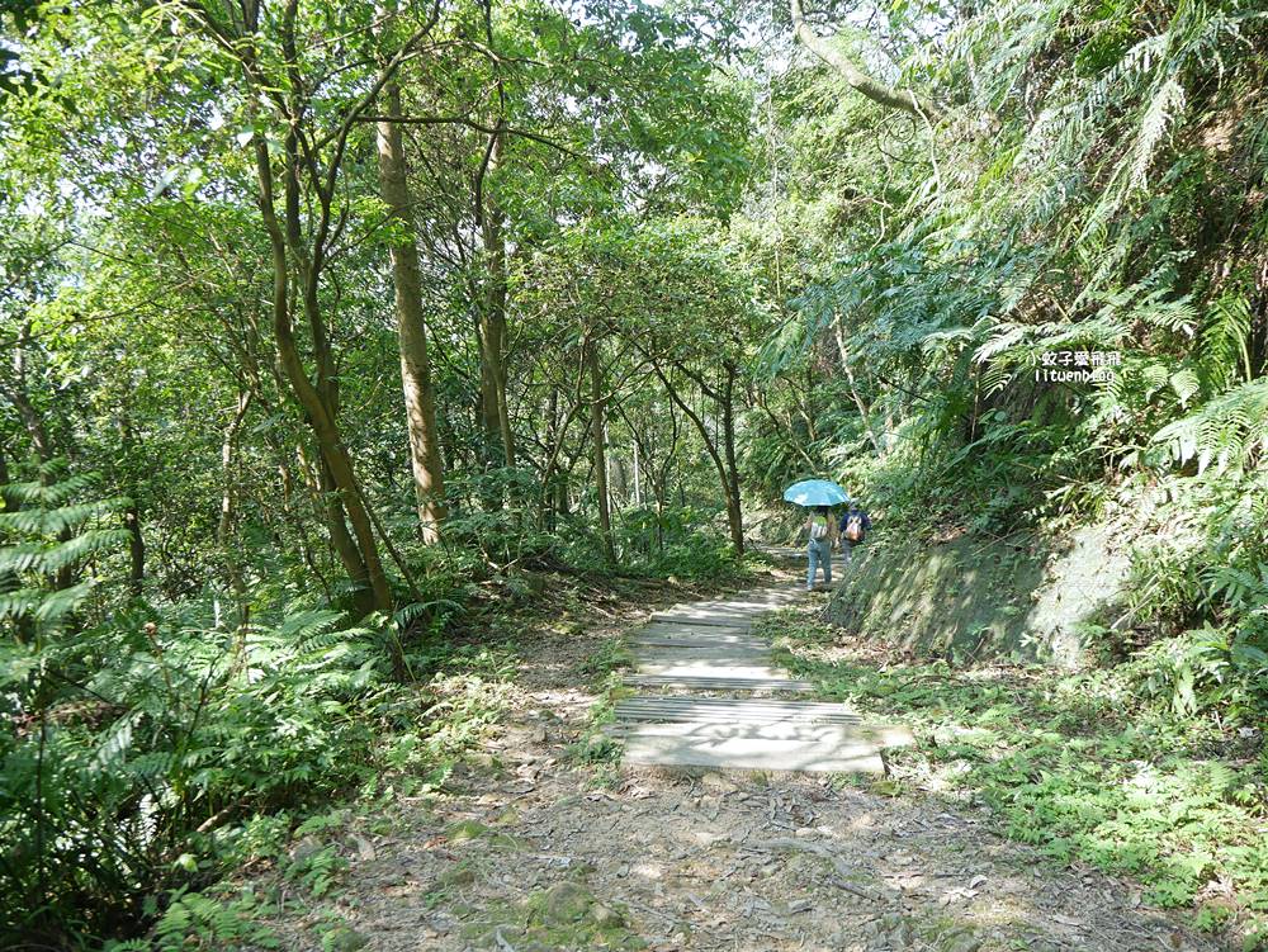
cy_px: 476
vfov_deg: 49.8
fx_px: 1026
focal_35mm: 28
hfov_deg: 63.4
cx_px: 634
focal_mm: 14
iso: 200
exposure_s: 1/160
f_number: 3.5
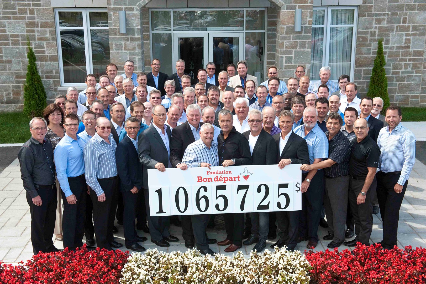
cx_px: 213
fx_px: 568
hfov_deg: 41.1
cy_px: 142
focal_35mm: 48
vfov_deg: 28.0
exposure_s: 1/160
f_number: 16
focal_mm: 48
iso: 1000
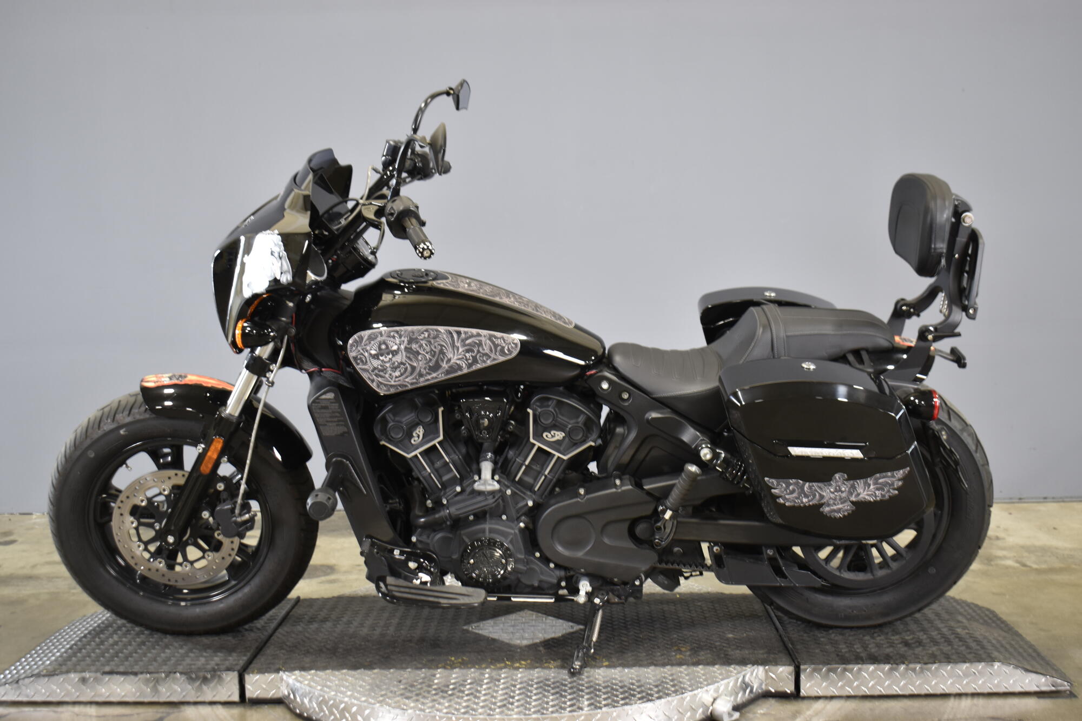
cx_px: 541
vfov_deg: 30.8
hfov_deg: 45.0
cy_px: 360
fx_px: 1307
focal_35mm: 44
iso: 400
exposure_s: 1/13
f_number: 4.2
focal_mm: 29
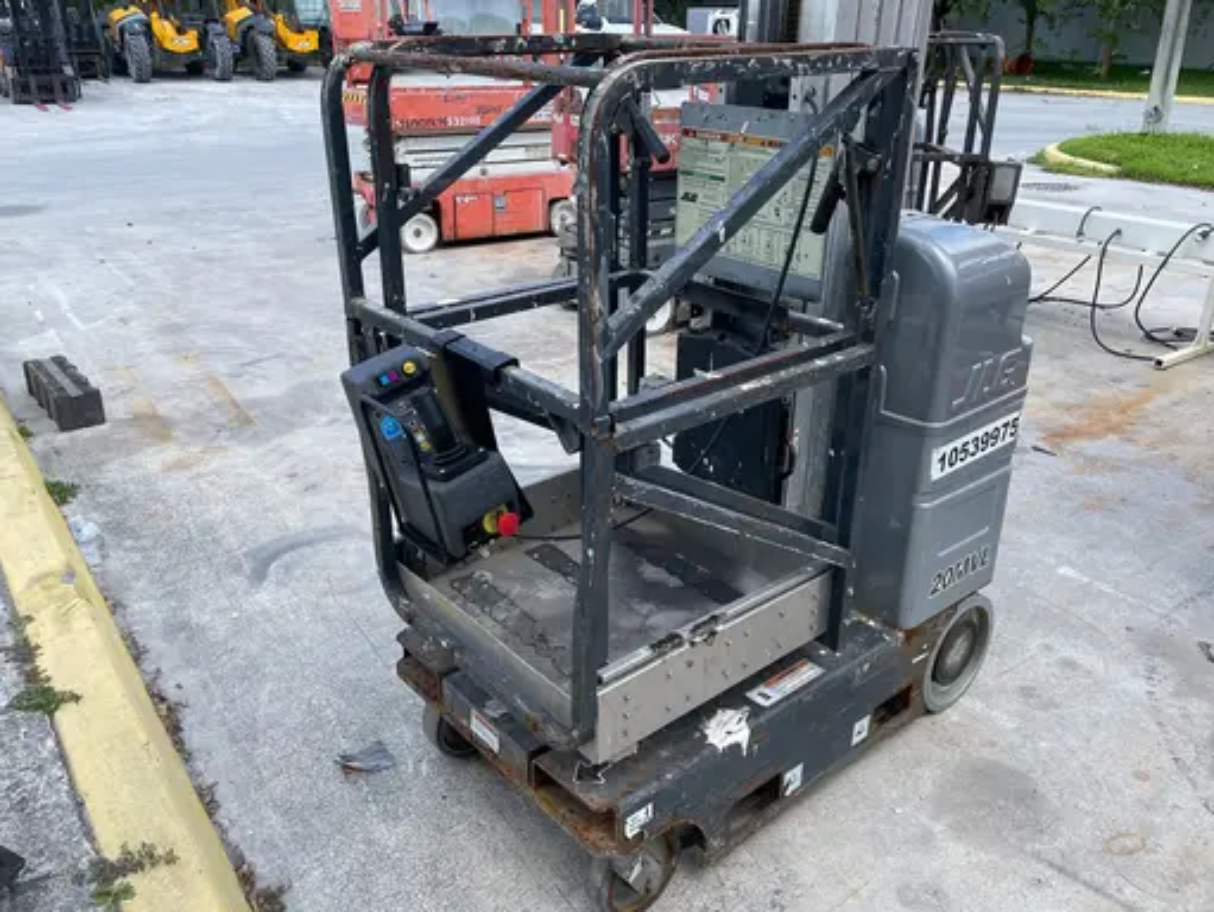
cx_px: 615
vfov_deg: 49.8
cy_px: 424
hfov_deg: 63.4
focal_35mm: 28
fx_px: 983
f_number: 1.6
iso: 32
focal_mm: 4.2
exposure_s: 1/997
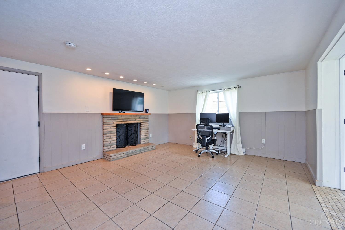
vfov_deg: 81.2
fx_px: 134
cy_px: 115
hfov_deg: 104.3
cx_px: 172
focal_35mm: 14
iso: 200
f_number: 4
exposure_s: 1/60
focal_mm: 14
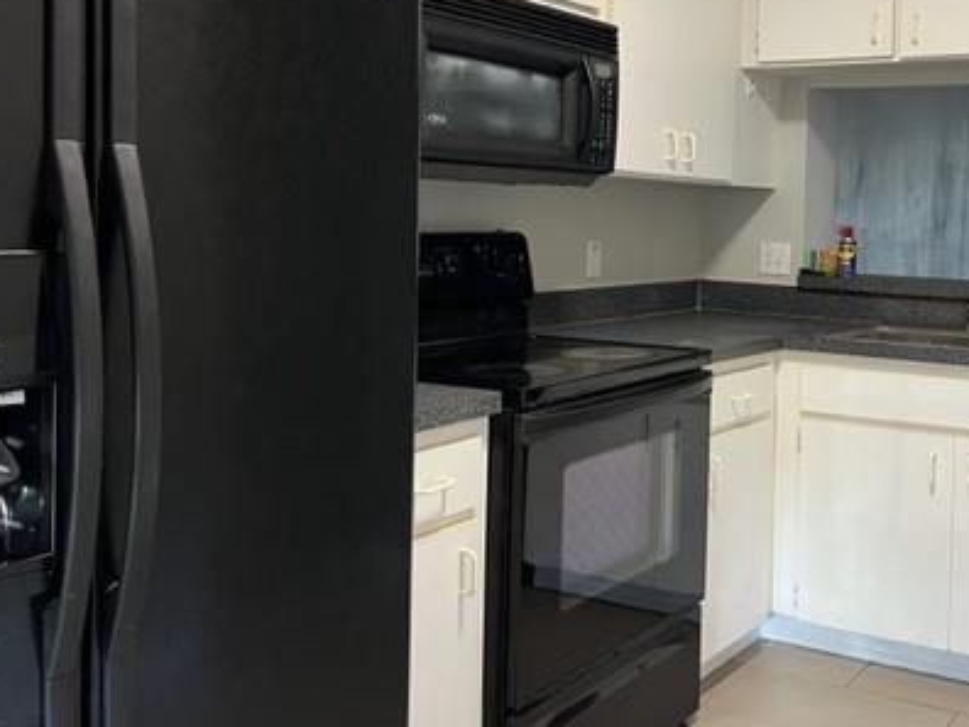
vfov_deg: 34.0
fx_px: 1176
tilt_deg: -1.4
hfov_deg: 43.5
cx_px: 712
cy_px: 237
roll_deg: -1.7
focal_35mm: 42
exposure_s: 1/60
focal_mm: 5.7
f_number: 1.5
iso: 160
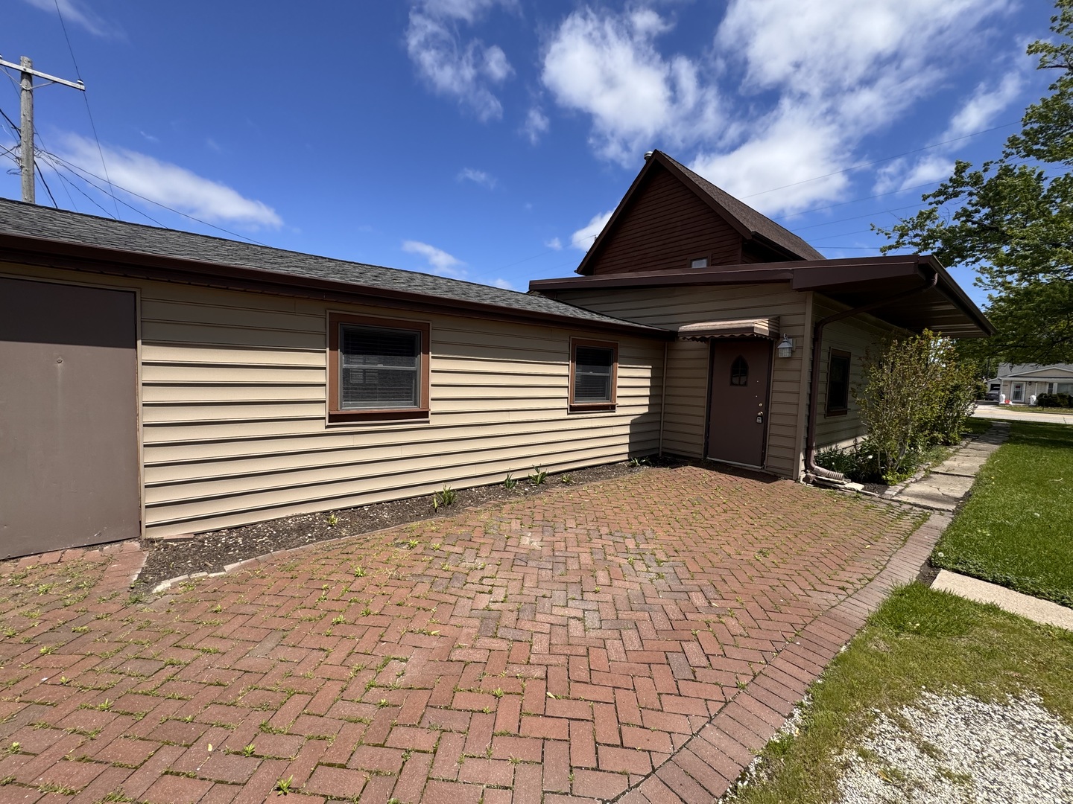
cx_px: 536
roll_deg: -3.7
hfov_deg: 102.1
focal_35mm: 14
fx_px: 434
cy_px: 402
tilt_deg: -2.2
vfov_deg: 85.7
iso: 40
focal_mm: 2.22
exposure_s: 1/1420
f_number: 2.2
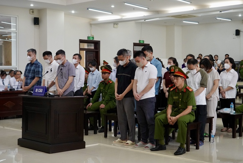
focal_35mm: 55
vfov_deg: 24.7
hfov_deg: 36.2
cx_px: 122
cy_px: 82
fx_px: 372
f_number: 5
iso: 5000
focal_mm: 55
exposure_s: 1/320
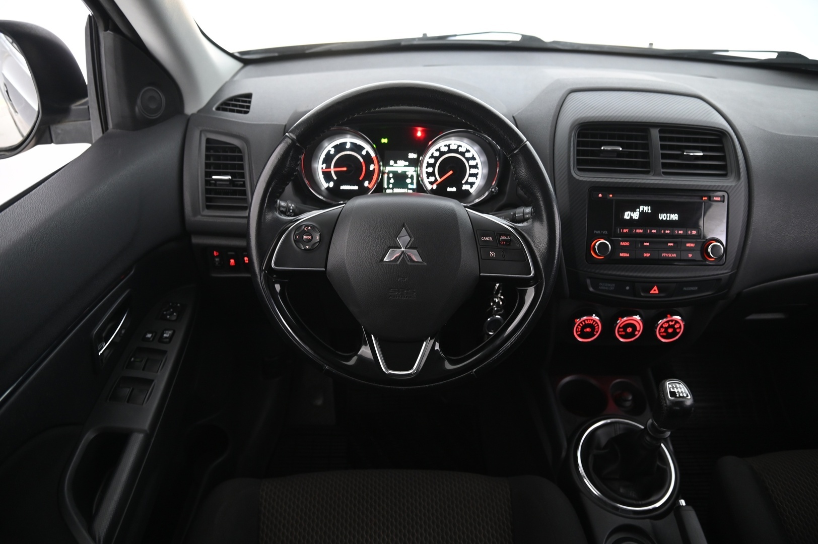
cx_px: 409
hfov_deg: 73.8
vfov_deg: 53.1
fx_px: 545
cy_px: 272
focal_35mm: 24
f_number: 4
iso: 2000
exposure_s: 1/13
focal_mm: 24
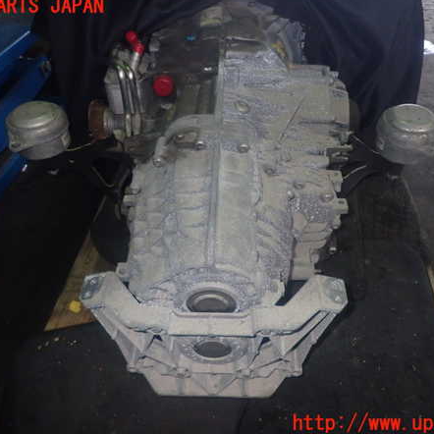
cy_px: 215
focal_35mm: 30
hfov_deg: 54.0
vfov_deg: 54.0
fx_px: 426
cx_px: 220
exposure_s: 1/30
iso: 800
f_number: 5.6
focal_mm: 4.5
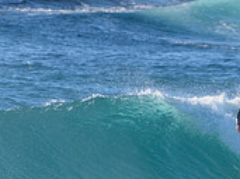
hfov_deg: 1.0
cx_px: 269
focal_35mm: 2004
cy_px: 163
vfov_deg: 0.7
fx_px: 13884
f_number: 5.6
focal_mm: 500
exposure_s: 1/2000
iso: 360
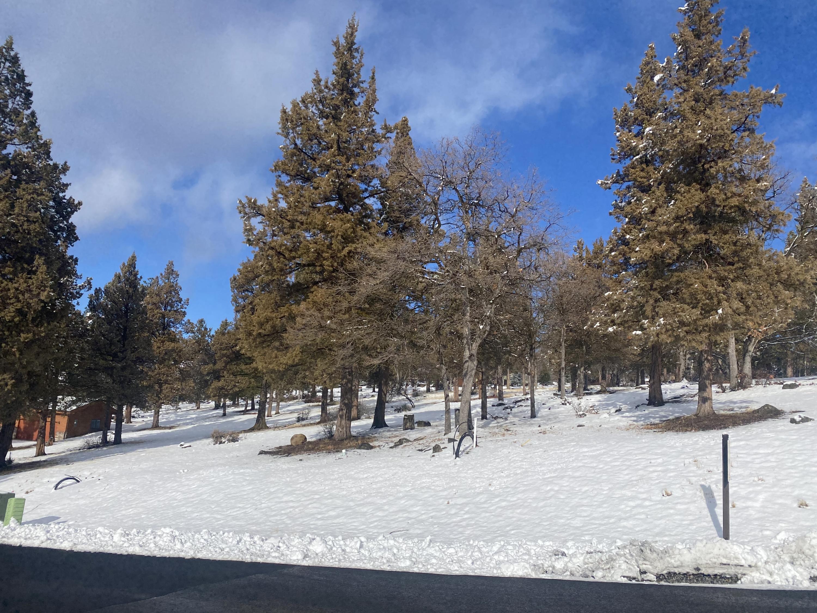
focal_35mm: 26
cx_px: 408
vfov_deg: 53.1
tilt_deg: +11.1
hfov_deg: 67.3
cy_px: 306
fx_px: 614
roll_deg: -4.5
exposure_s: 1/7692
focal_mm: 4.25
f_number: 1.8
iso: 32
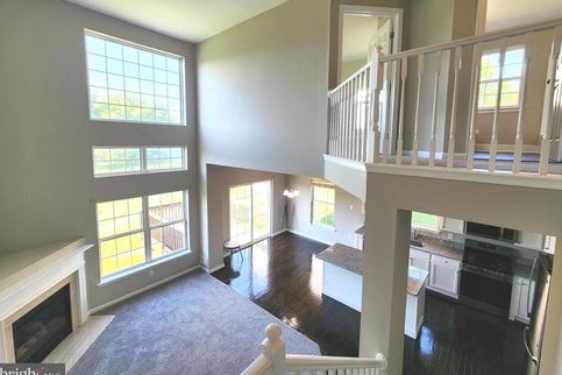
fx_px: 219
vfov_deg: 81.0
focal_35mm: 14
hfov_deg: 104.2
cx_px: 285
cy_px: 168
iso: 64
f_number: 2.2
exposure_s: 1/120
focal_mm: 2.2
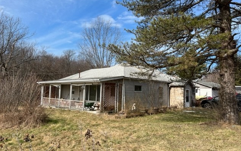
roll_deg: -1.2
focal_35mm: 28
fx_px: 184
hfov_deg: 66.5
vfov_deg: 44.6
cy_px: 76
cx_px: 122
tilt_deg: +3.5
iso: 50
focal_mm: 5.7
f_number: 1.5
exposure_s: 1/3968
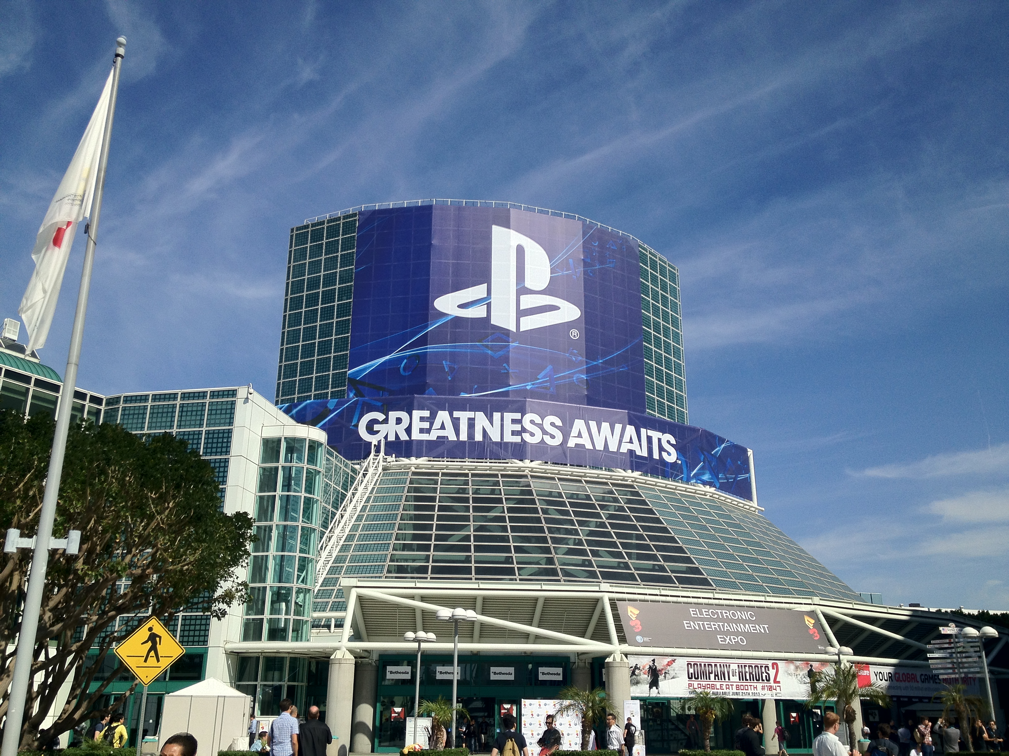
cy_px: 378
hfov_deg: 52.6
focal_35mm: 35
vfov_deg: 40.7
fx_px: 1020
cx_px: 504
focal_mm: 4.28
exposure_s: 1/2907
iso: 64
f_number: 2.4
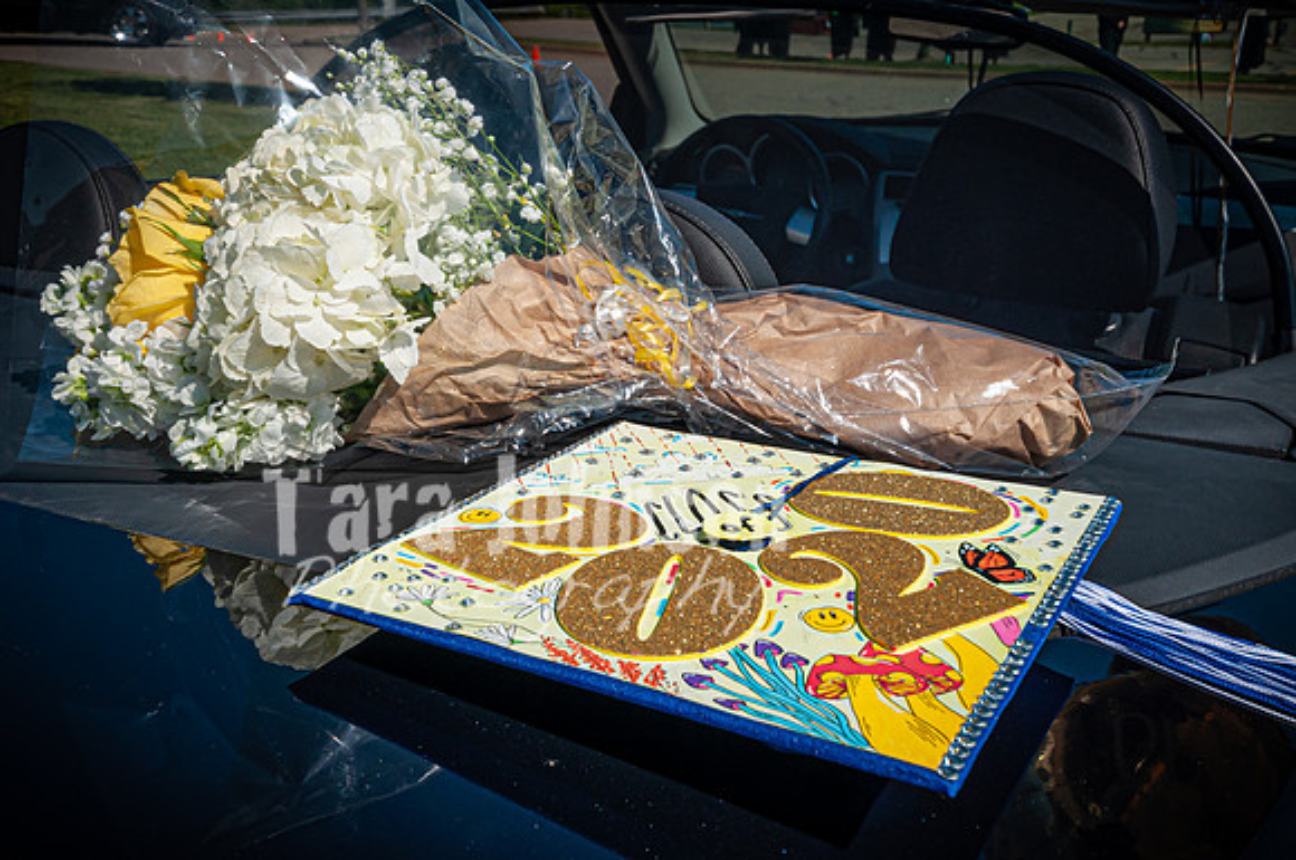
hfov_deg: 49.9
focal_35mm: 39
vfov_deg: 34.4
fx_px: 1392
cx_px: 608
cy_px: 422
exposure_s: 1/500
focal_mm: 24
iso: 200
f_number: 11
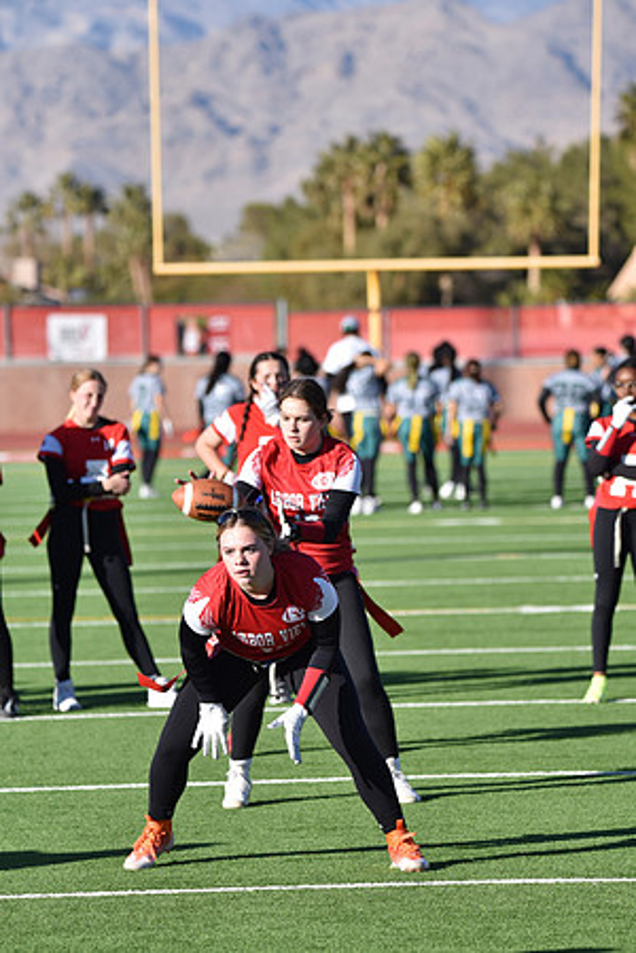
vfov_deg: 8.6
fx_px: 6360
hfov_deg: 5.7
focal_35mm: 240
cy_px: 476
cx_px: 318
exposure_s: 1/1000
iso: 200
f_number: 5.3
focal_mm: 240
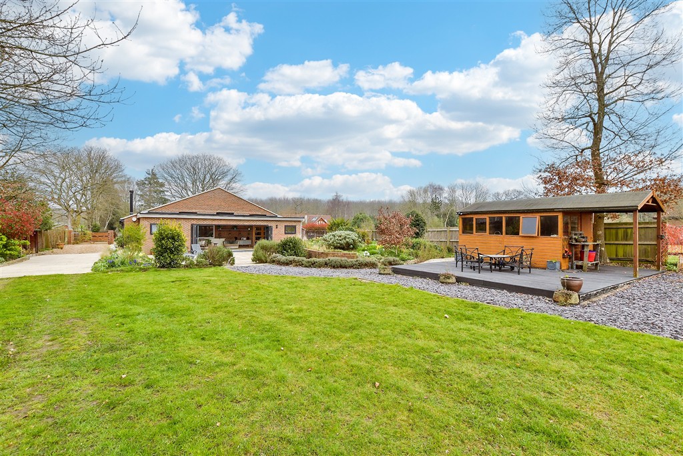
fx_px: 285
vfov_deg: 77.3
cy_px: 228
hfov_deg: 100.4
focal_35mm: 15
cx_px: 342
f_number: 8
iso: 320
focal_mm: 10
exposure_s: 1/500
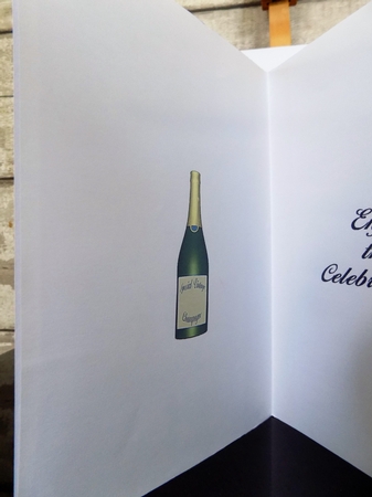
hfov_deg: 58.8
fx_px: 330
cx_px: 186
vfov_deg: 74.0
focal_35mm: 23
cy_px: 248
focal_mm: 4
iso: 220
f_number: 3.1
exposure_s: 1/30
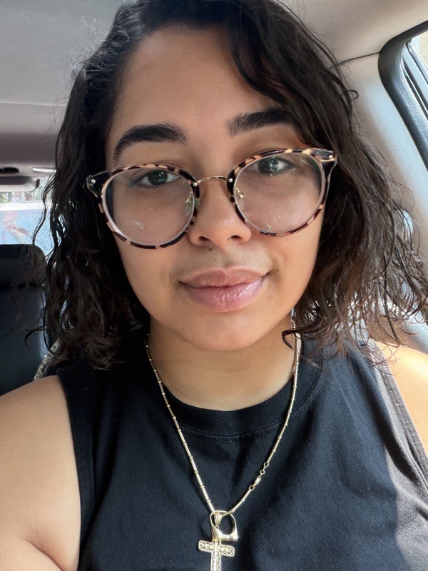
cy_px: 286
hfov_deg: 46.8
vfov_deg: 60.0
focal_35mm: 30
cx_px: 214
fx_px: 495
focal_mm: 2.71
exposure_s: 1/60
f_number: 1.9
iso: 100
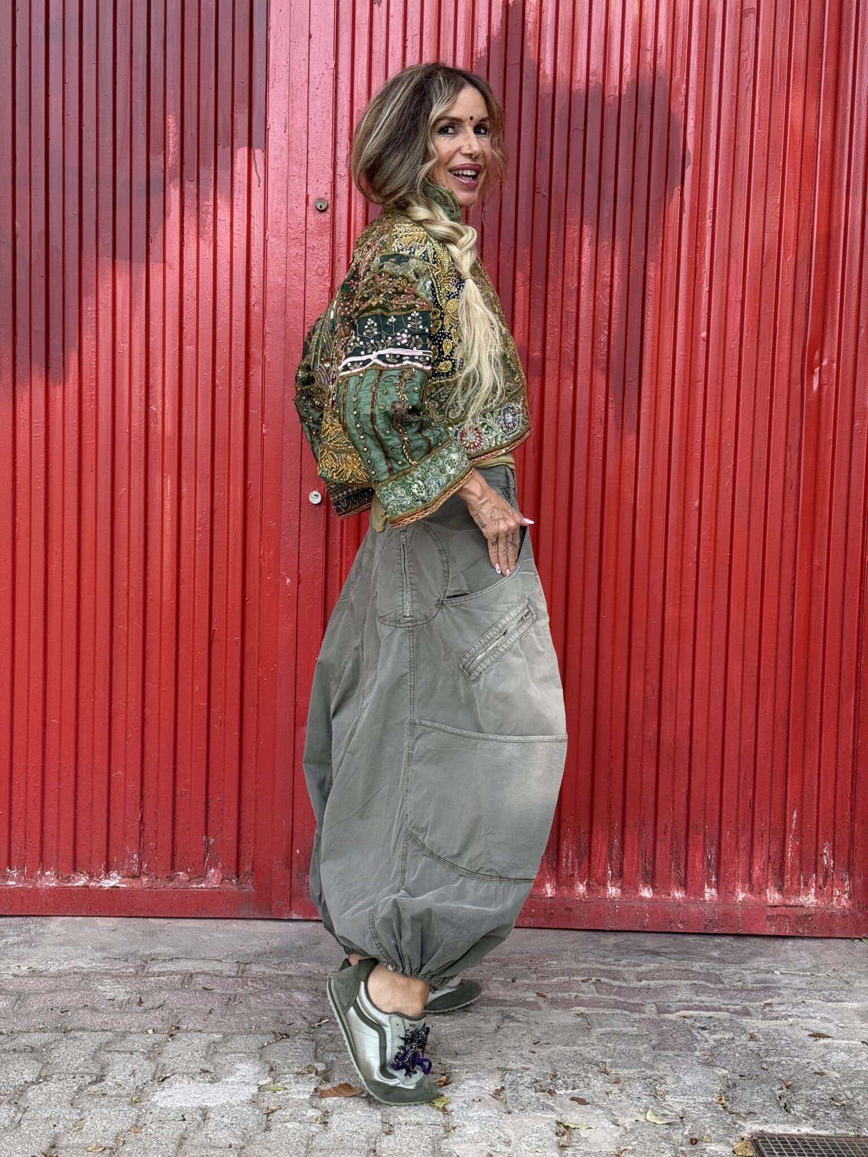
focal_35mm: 48
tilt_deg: -2.9
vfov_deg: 39.7
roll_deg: -2.9
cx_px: 434
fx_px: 1605
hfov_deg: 30.3
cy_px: 578
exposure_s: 1/687
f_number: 1.78
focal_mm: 6.76
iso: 80
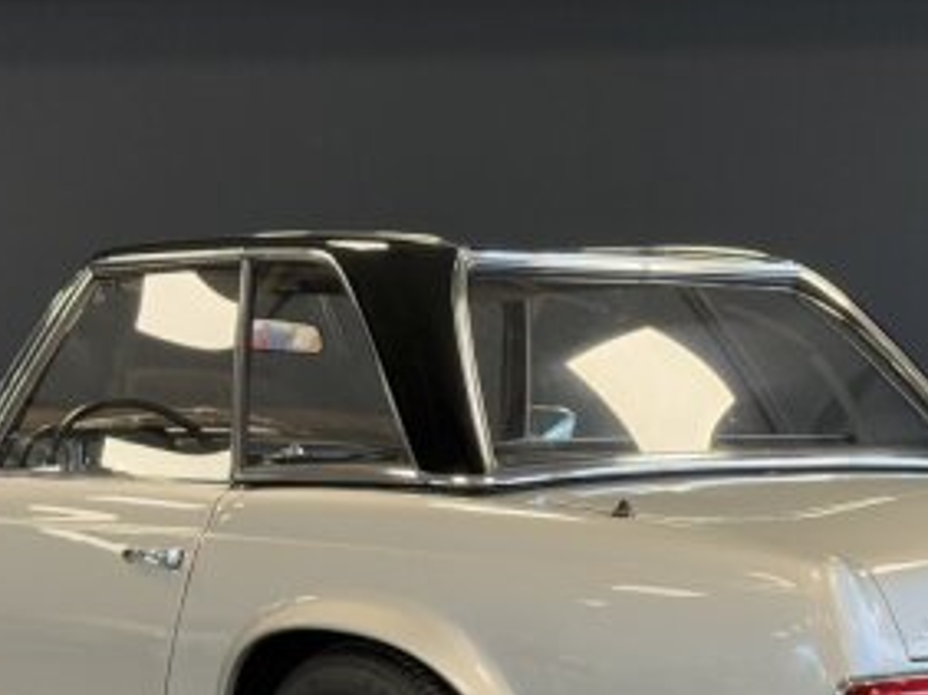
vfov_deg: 13.5
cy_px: 550
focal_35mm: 109
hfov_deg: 18.1
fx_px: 2920
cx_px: 533
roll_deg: +0.2
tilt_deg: -1.6
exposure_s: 1/60
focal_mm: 6.76
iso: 200
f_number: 1.78
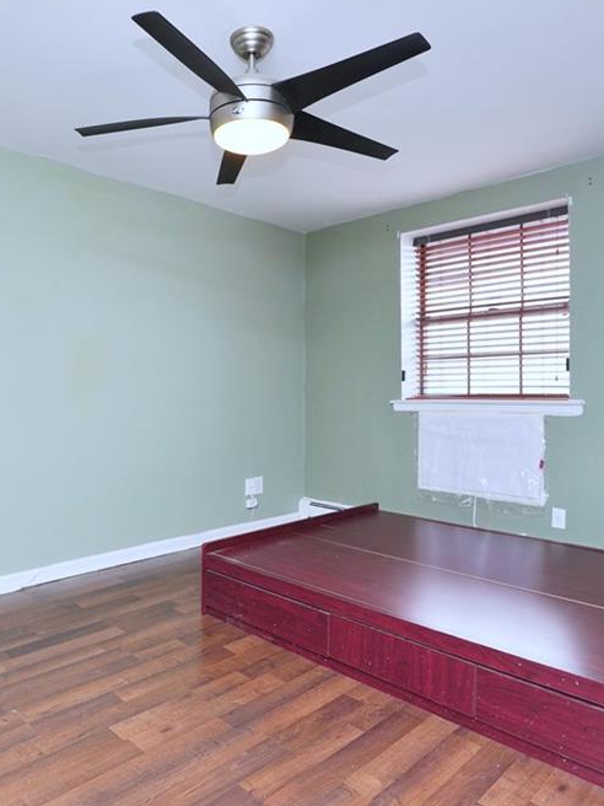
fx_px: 576
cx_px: 225
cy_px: 404
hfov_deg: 54.7
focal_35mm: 25
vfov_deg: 69.9
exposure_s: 1/160
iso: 500
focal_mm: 11
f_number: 4
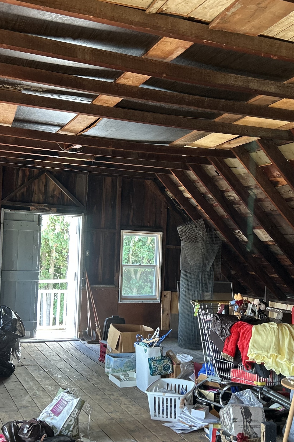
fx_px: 539
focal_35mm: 44
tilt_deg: +2.3
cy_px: 236
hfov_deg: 30.5
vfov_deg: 44.5
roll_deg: -1.9
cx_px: 161
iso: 160
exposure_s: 1/60
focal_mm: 5.7
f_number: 1.5
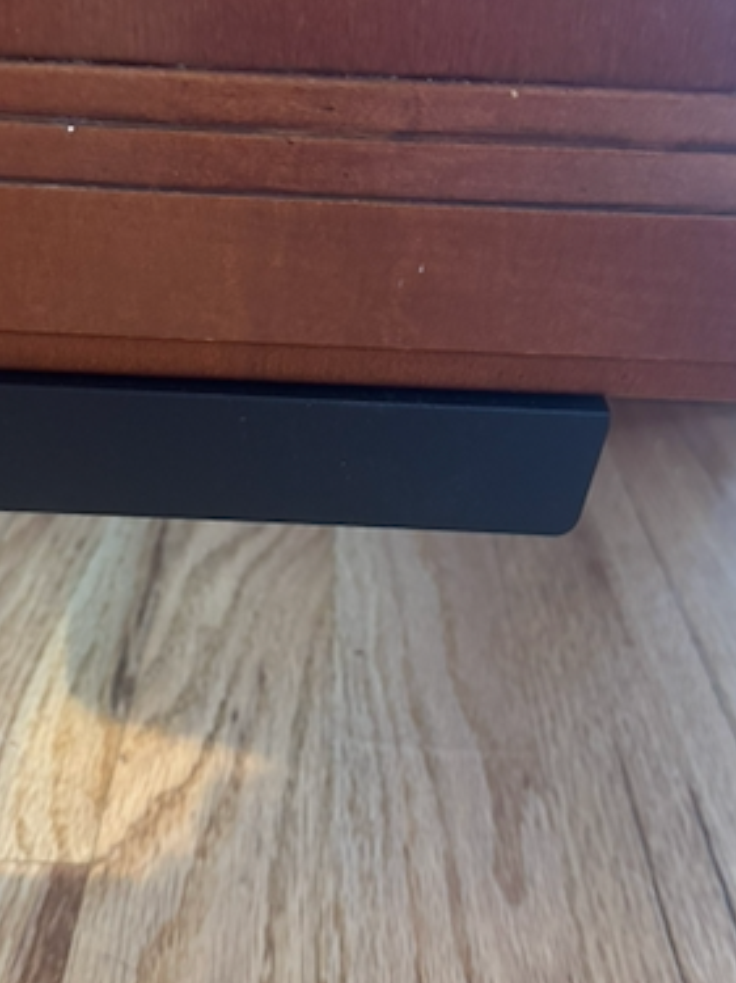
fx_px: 1163
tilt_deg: -28.4
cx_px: 325
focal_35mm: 41
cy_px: 448
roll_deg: -1.7
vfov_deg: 45.7
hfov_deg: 35.1
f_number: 1.78
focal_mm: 6.76
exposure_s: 1/40
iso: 800
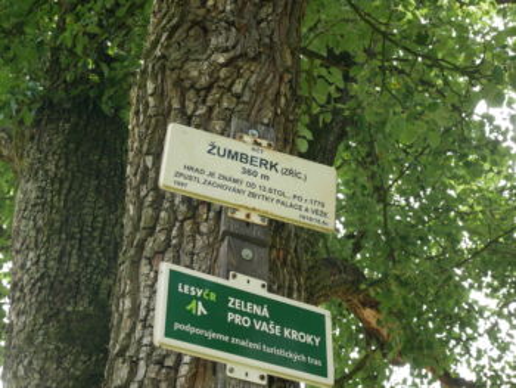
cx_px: 258
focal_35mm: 64
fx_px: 955
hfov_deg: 30.2
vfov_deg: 23.0
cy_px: 194
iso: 200
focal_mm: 32
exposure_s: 1/80
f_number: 5.6
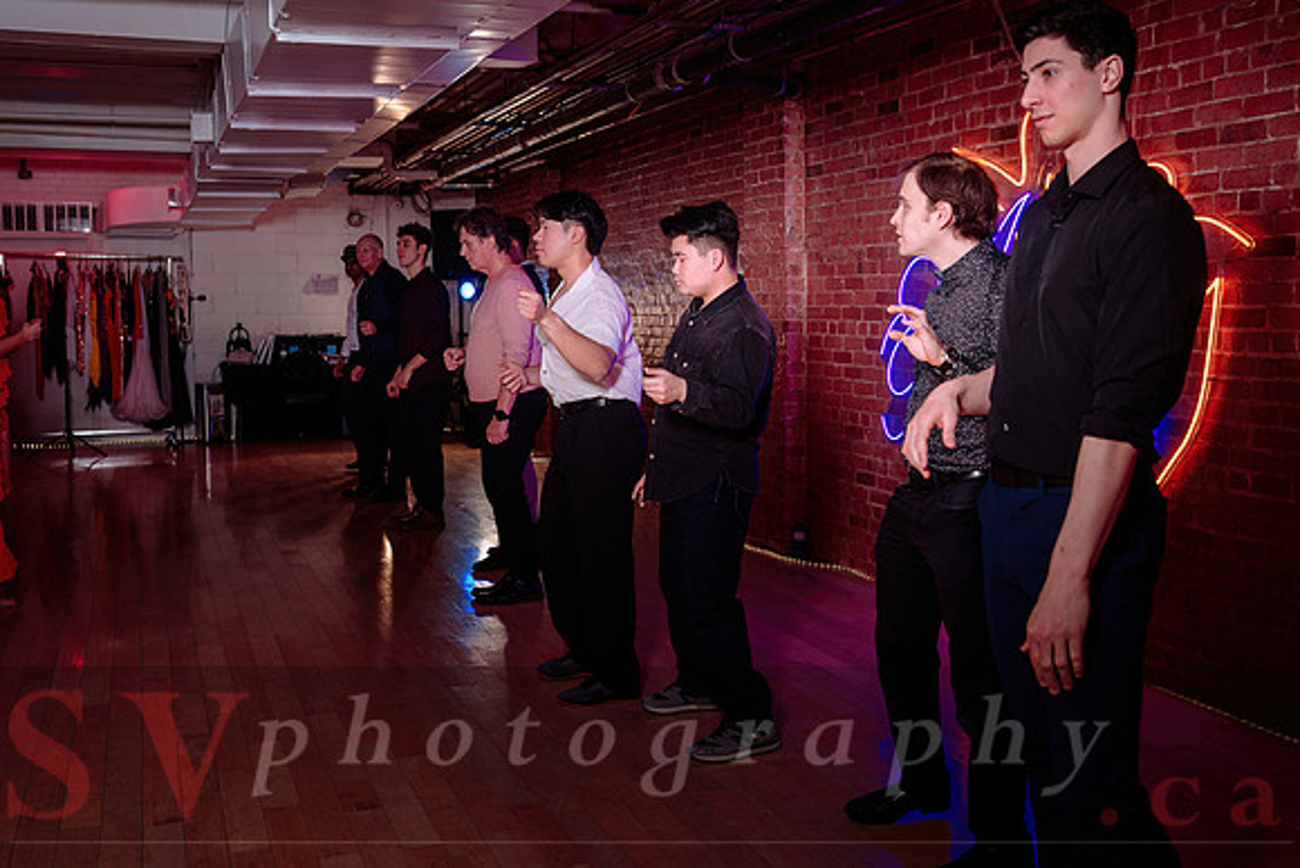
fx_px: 1501
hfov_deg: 46.8
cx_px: 711
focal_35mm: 42
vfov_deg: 32.2
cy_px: 393
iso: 800
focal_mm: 38
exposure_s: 1/80
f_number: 4
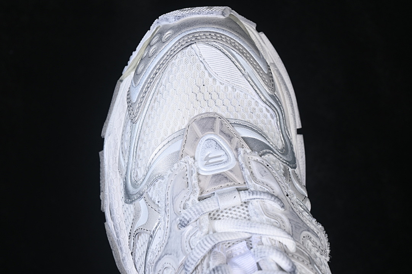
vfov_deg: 18.2
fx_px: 858
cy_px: 137
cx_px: 206
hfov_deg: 27.0
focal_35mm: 75
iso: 160
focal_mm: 50
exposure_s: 1/60
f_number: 7.1
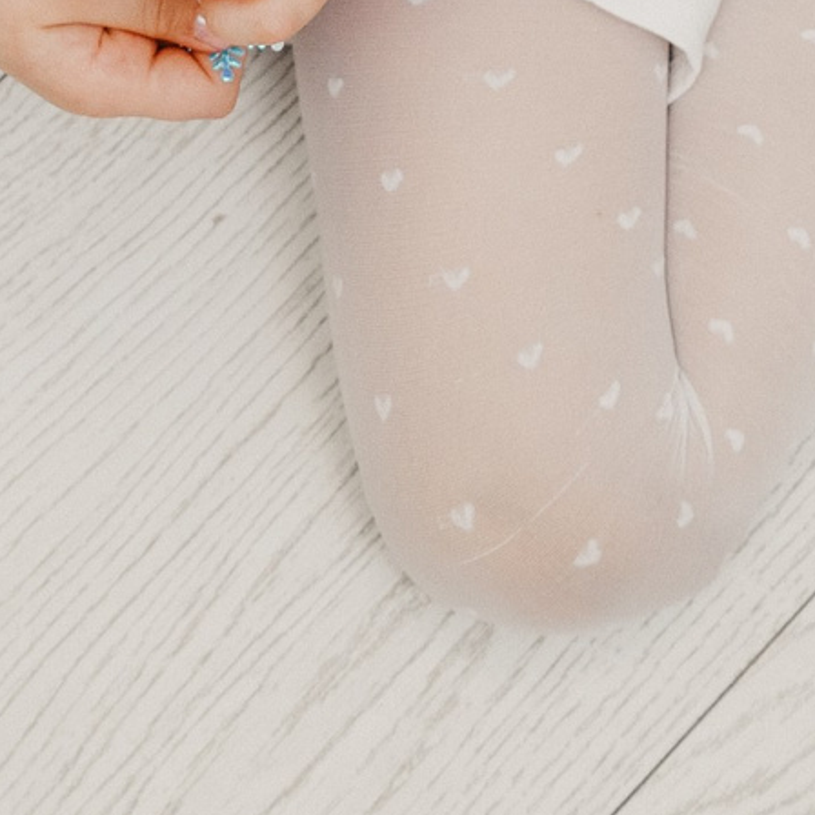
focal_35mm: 155
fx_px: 4129
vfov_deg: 10.0
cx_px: 50
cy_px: -1057
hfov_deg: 11.2
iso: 250
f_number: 4.5
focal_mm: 24
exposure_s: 1/160
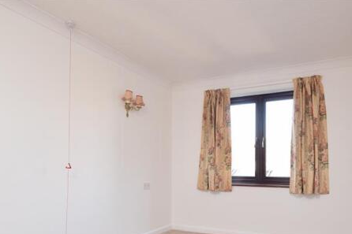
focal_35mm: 25
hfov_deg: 70.5
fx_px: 248
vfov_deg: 49.0
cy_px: 170
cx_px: 194
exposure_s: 1/20
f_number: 8
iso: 320
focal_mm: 11.5
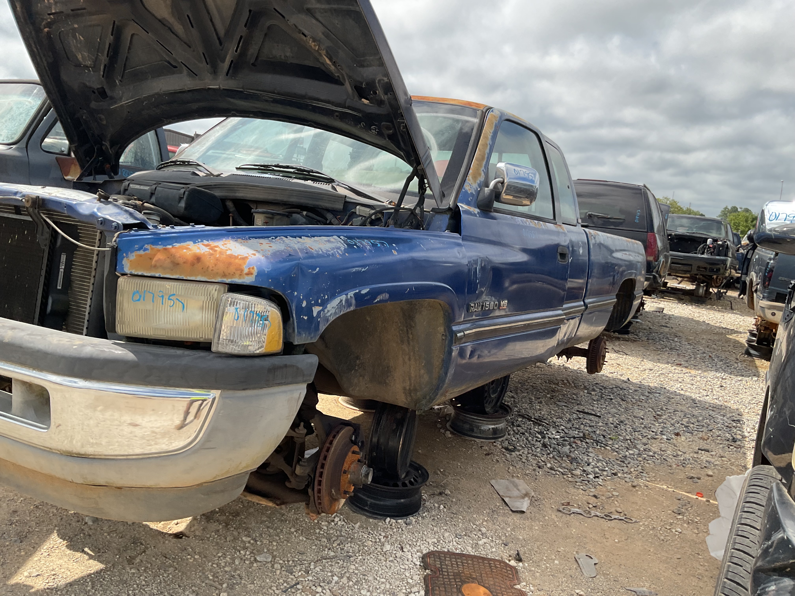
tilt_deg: -7.4
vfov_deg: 48.2
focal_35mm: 29
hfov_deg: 61.7
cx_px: 398
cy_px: 298
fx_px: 666
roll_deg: -0.4
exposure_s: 1/1098
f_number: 1.8
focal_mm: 3
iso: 16
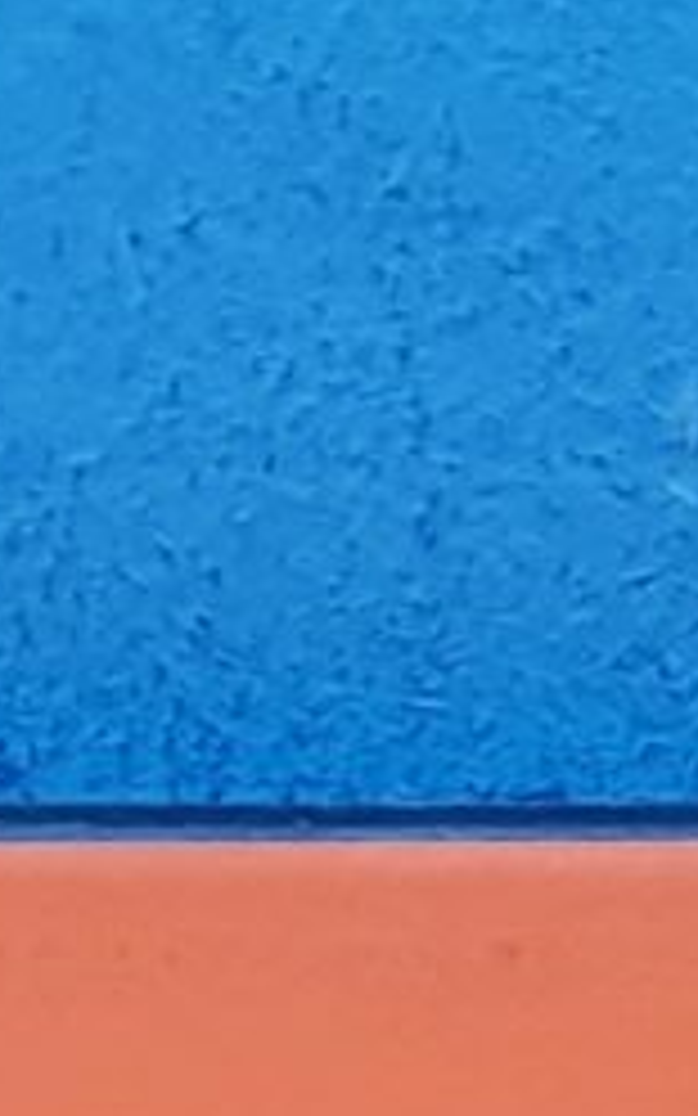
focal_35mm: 284
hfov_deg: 4.6
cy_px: 3550
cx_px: 725
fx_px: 8644
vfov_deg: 6.6
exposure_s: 1/50
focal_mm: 4.3
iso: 100
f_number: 2.4
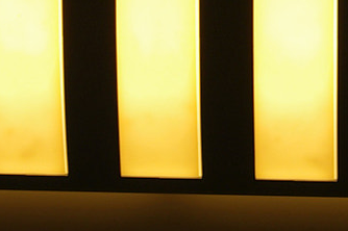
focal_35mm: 221
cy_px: -51
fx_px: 2134
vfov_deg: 6.2
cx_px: 330
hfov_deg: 9.3
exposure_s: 1/200
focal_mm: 23.75
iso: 100
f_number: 2.8
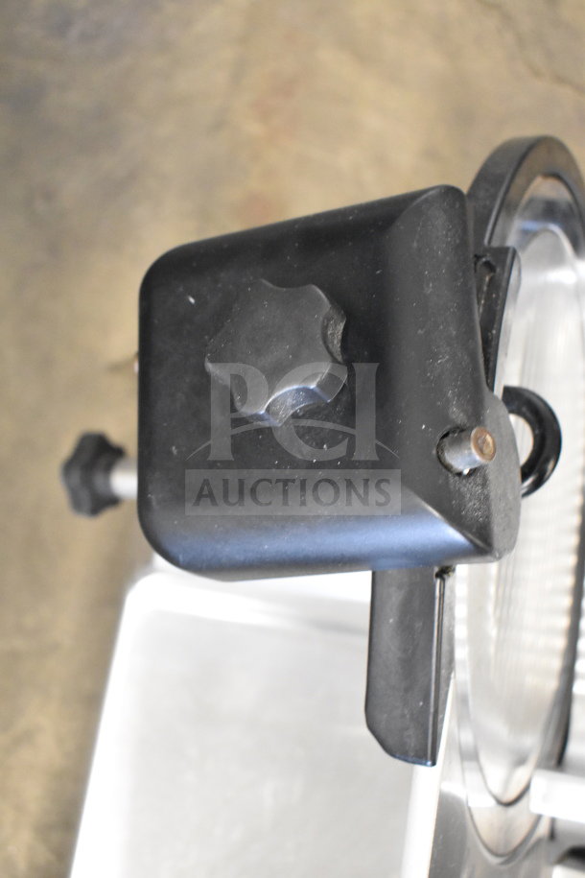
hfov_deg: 34.2
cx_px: 292
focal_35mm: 39
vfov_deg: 49.6
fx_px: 951
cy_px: 439
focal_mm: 26
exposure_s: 1/50
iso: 6400
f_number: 4
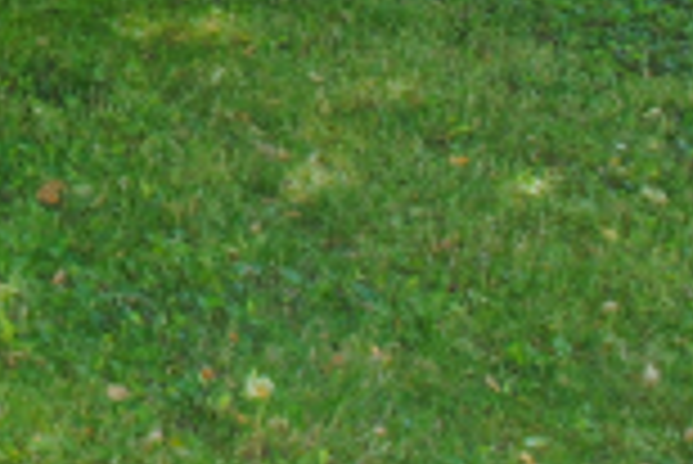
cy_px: -581
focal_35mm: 131
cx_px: -106
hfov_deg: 15.2
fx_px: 2524
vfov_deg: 9.5
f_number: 6.3
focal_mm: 18
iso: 400
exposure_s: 1/200
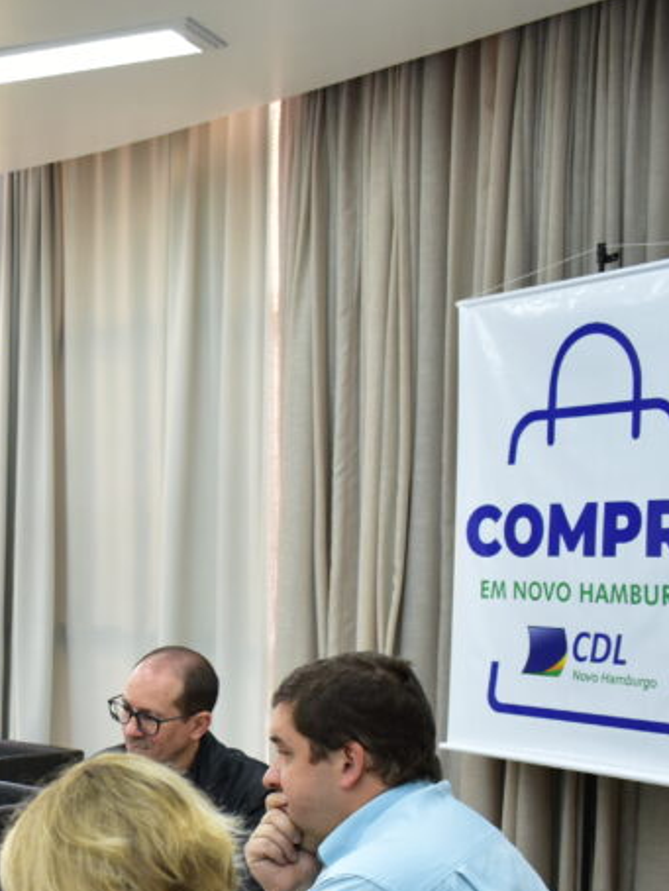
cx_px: -145
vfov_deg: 29.4
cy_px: 649
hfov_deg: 21.0
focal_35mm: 65
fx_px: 1673
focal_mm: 20
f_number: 3.5
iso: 800
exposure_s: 1/125
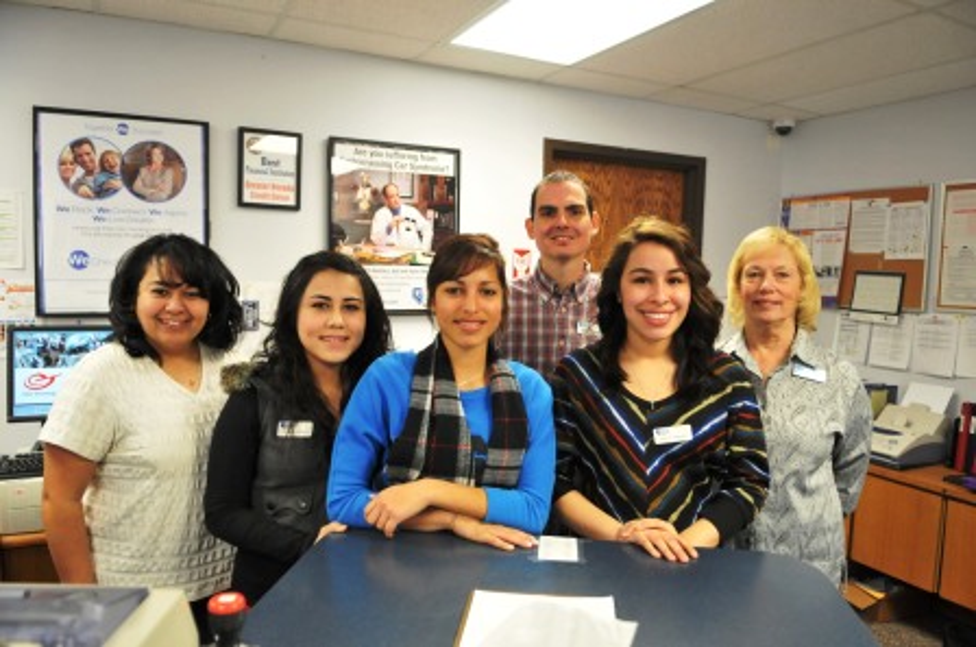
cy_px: 324
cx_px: 488
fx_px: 690
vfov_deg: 50.2
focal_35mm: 26
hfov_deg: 70.5
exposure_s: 1/80
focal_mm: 17
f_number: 3.2
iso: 1000
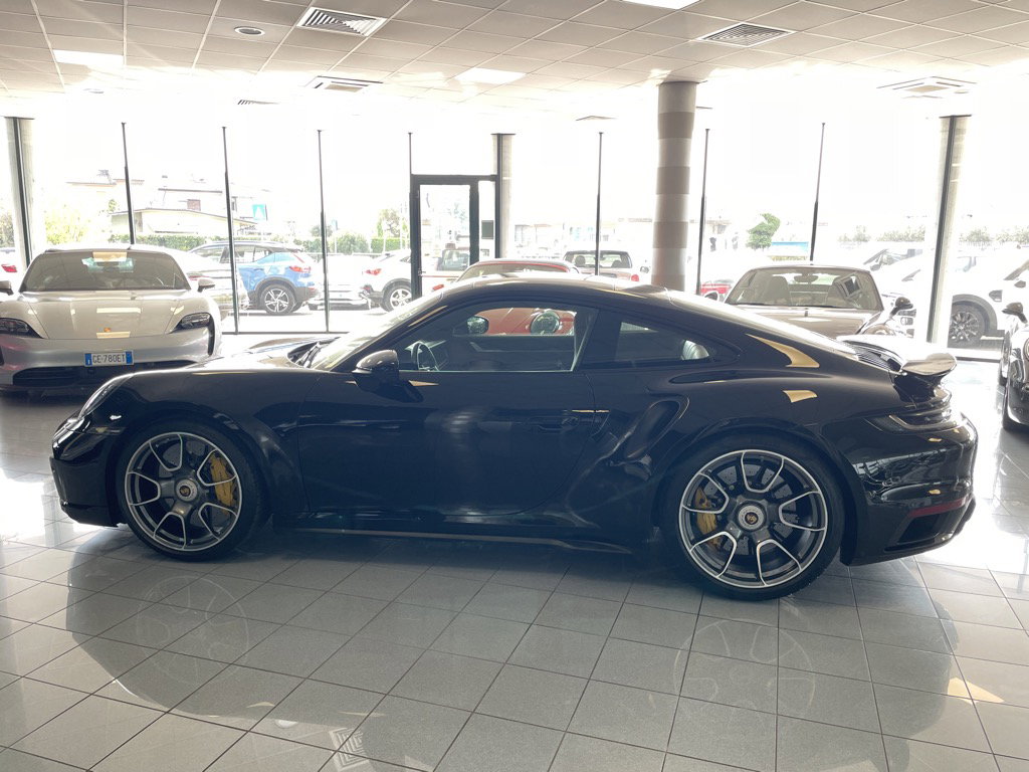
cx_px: 514
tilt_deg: -10.4
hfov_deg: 67.3
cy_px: 386
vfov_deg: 53.1
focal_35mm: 26
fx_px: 773
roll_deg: -0.9
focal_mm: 4.2
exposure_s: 1/100
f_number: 1.6
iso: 100
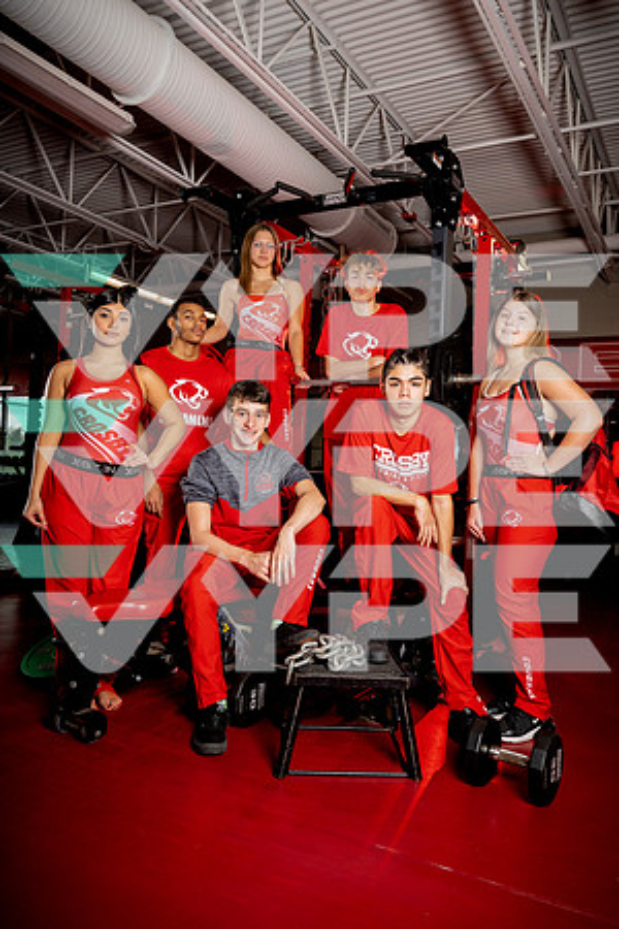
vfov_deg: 65.5
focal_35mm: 28
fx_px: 722
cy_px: 464
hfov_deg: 46.4
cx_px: 310
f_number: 7.1
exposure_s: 1/250
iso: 400
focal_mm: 28
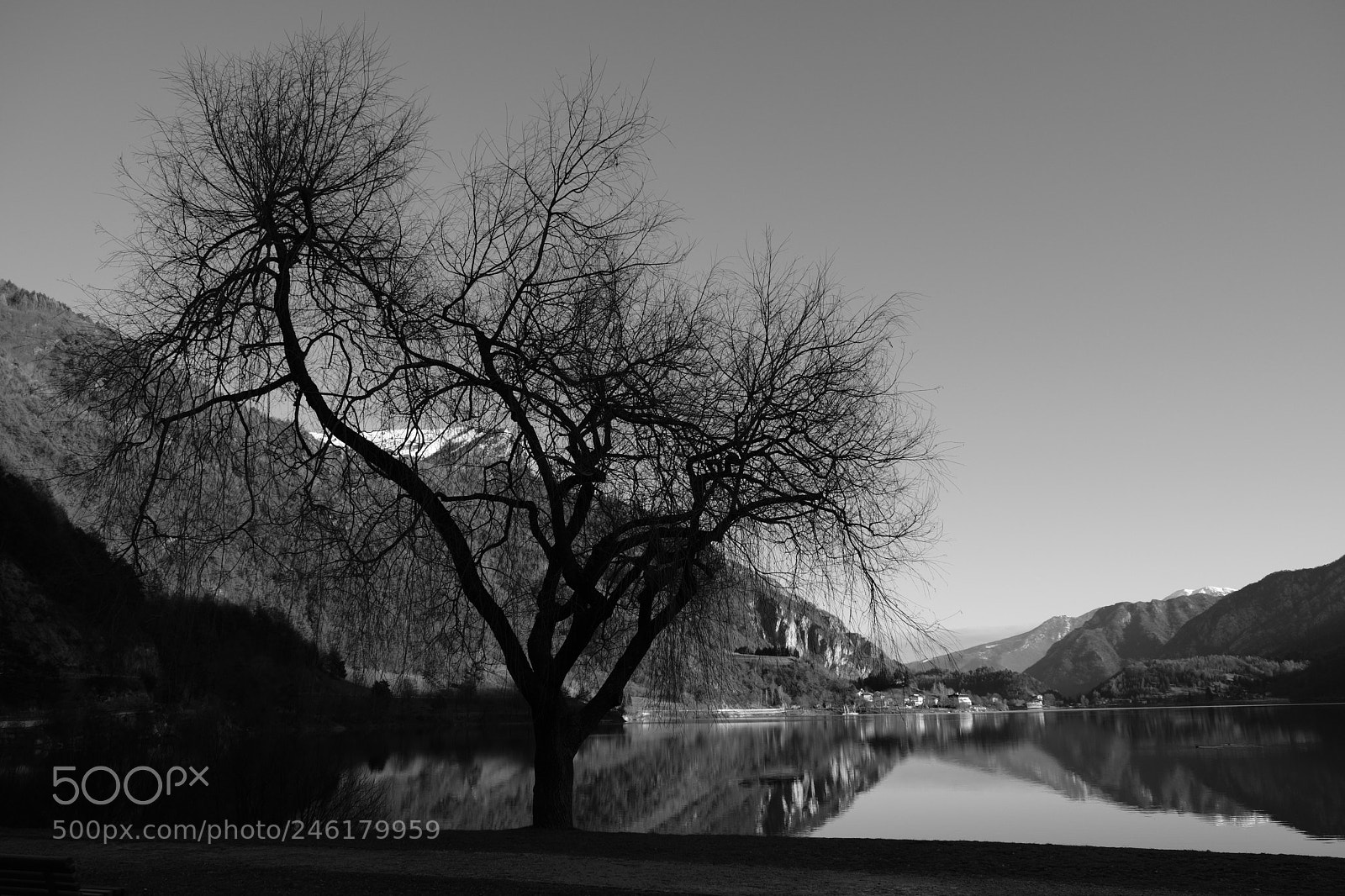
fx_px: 1008
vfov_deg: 47.9
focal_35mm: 27
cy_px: 448
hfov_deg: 67.4
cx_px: 672
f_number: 5.6
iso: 200
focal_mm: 18
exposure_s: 1/420
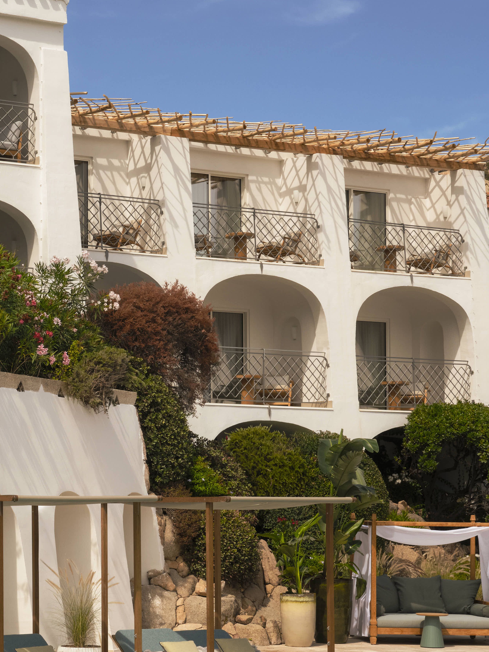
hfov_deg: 17.1
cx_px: -17
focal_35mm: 84
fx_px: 1582
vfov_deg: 23.2
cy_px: 402
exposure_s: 1/250
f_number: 16
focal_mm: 45
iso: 400
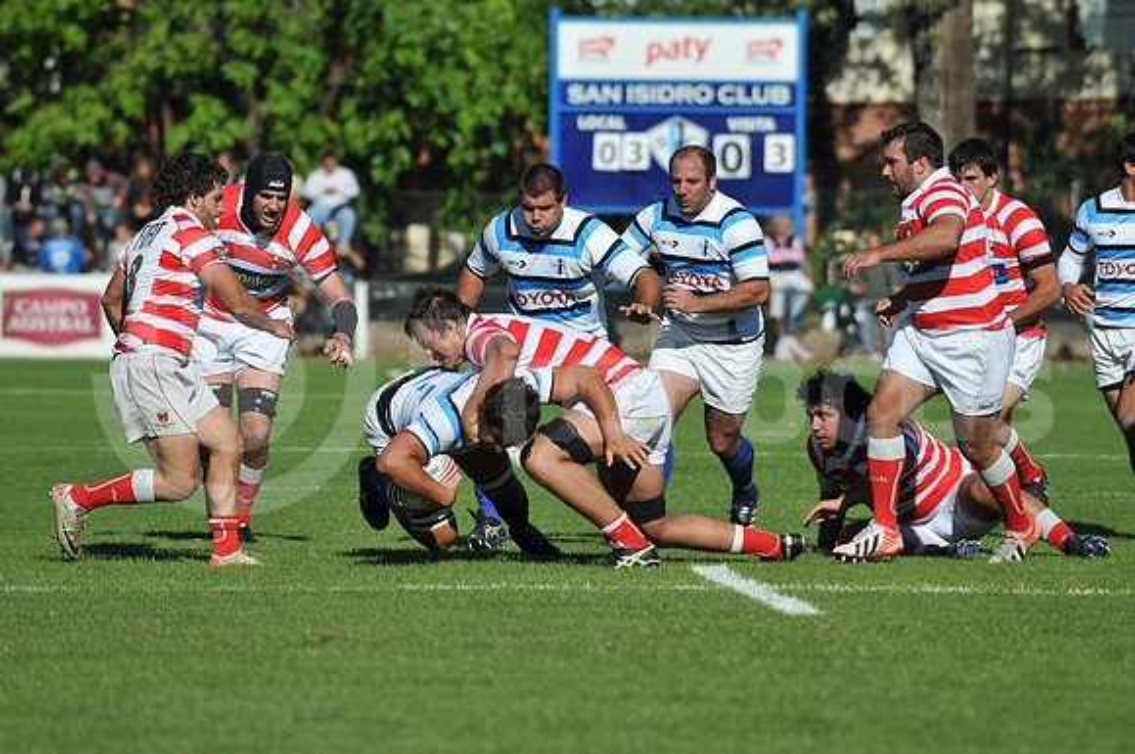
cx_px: 568
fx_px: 9445
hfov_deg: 6.9
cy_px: 377
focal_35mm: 300
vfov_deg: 4.6
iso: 200
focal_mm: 200
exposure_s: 1/4000
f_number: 3.5
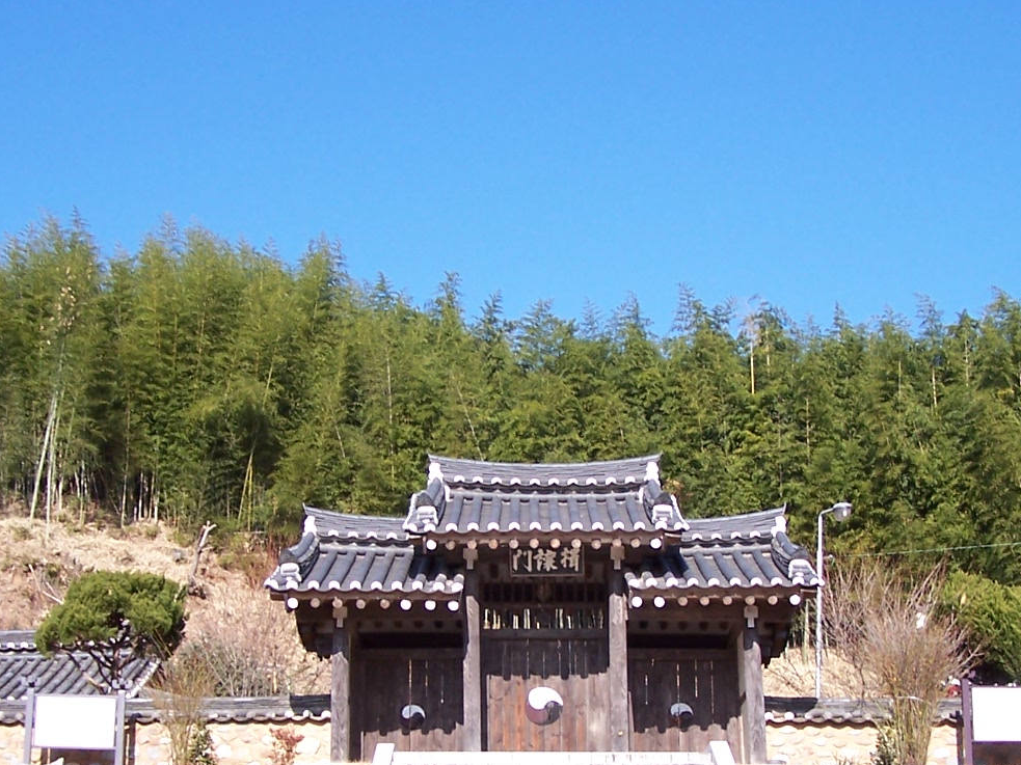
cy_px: 552
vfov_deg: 22.8
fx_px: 1887
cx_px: 550
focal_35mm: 64
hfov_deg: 30.3
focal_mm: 6.3
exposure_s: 1/500
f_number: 2.8
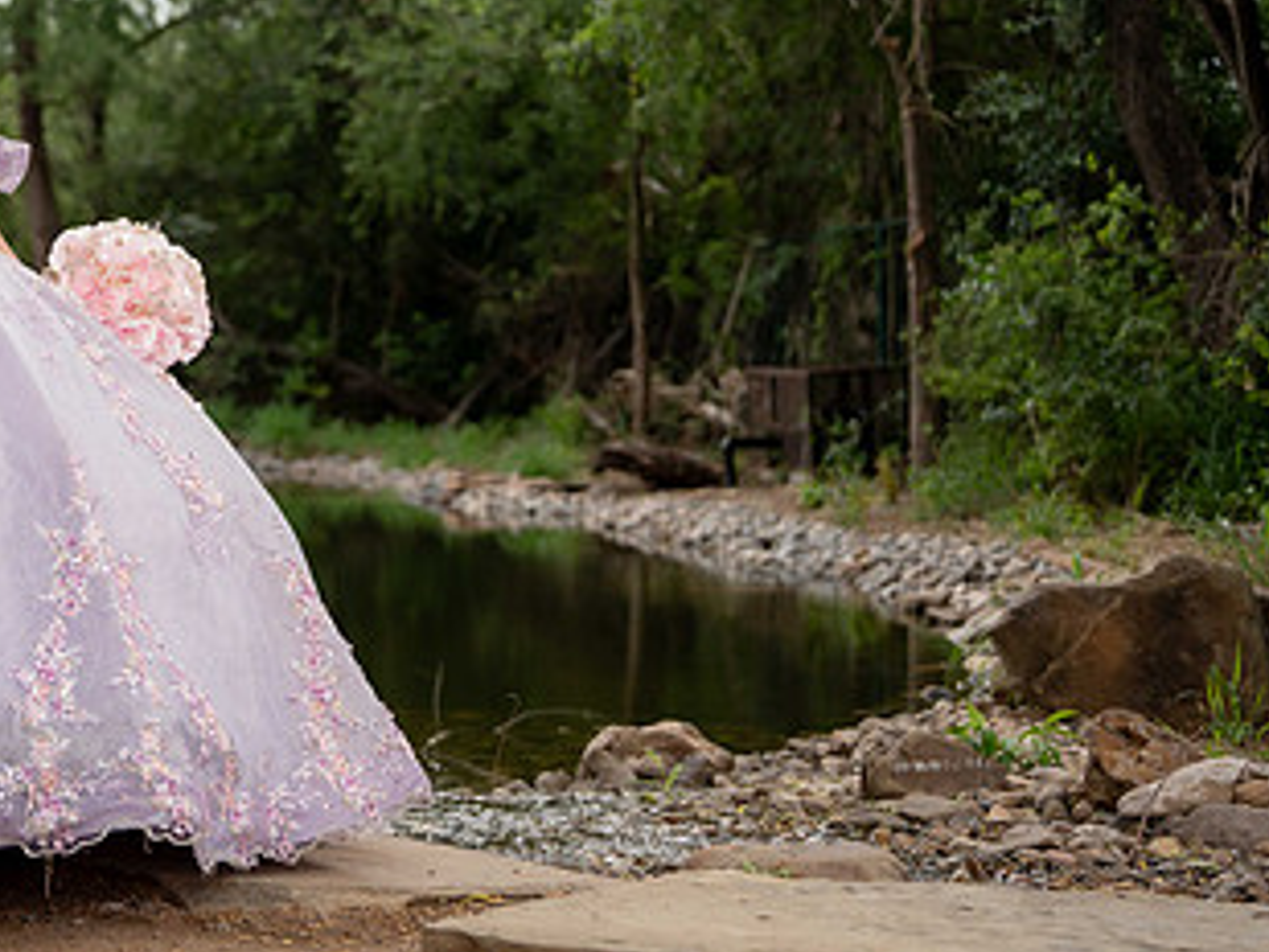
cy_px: 298
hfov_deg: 23.2
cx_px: 226
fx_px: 3044
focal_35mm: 83
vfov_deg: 17.7
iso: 80
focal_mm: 46
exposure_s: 1/800
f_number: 2.2
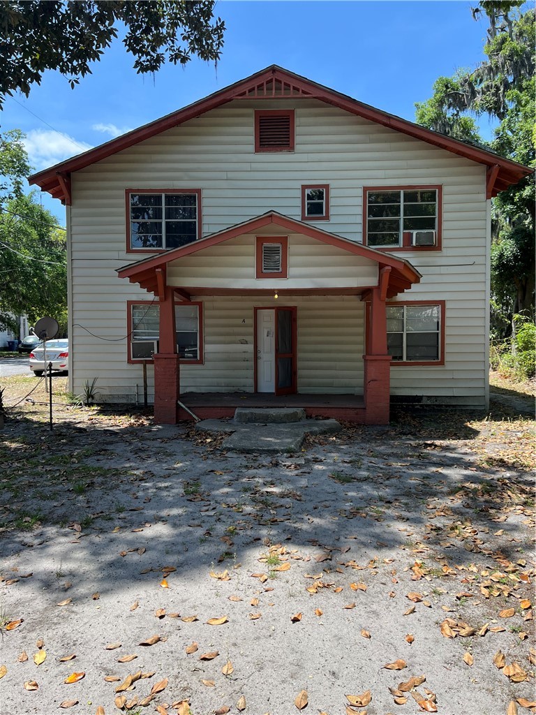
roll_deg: +0.0
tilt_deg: -1.3
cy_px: 358
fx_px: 537
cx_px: 268
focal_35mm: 26
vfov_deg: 67.3
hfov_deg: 53.1
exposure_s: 1/2045
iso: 50
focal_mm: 5.7
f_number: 1.5
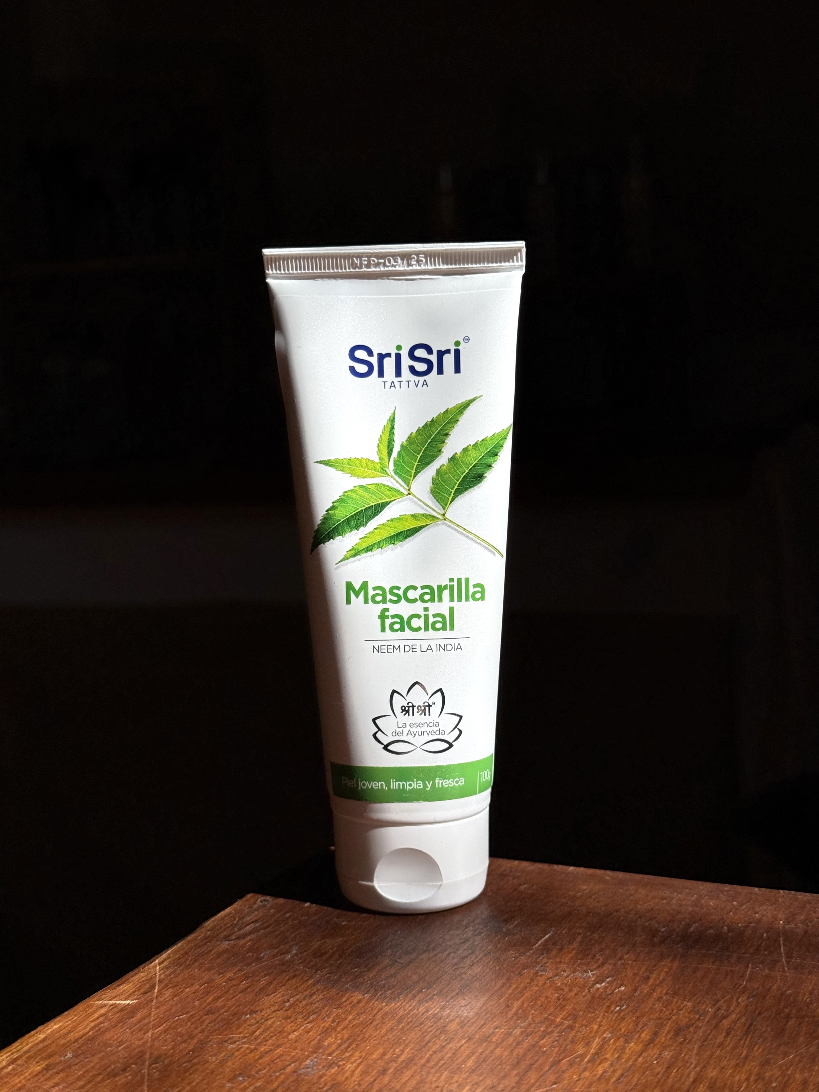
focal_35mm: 48
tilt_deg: -5.4
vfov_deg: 39.7
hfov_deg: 30.3
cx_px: 410
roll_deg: +2.4
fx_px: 1514
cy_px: 546
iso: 64
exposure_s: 1/8772
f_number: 1.78
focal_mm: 6.76
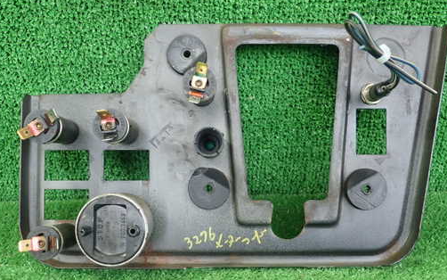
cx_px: 212
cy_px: 161
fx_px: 463
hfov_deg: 51.5
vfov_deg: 33.5
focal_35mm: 38
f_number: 2.3
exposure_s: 1/125
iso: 320
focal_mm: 5.5
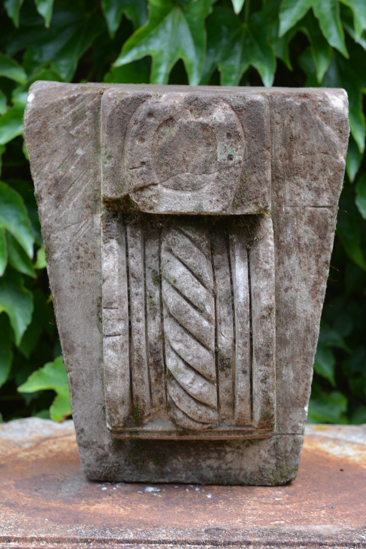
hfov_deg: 18.2
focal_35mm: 75
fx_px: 1144
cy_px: 274
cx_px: 183
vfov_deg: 27.0
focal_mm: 50
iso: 100
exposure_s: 1/60
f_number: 4
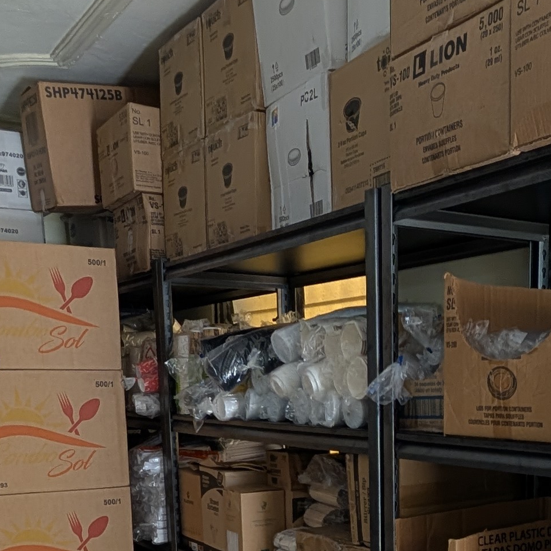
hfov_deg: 36.3
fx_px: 810
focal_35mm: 45
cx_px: 439
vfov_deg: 35.0
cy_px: 514
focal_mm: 2.02
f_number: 1.7
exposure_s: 1/42.2
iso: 99
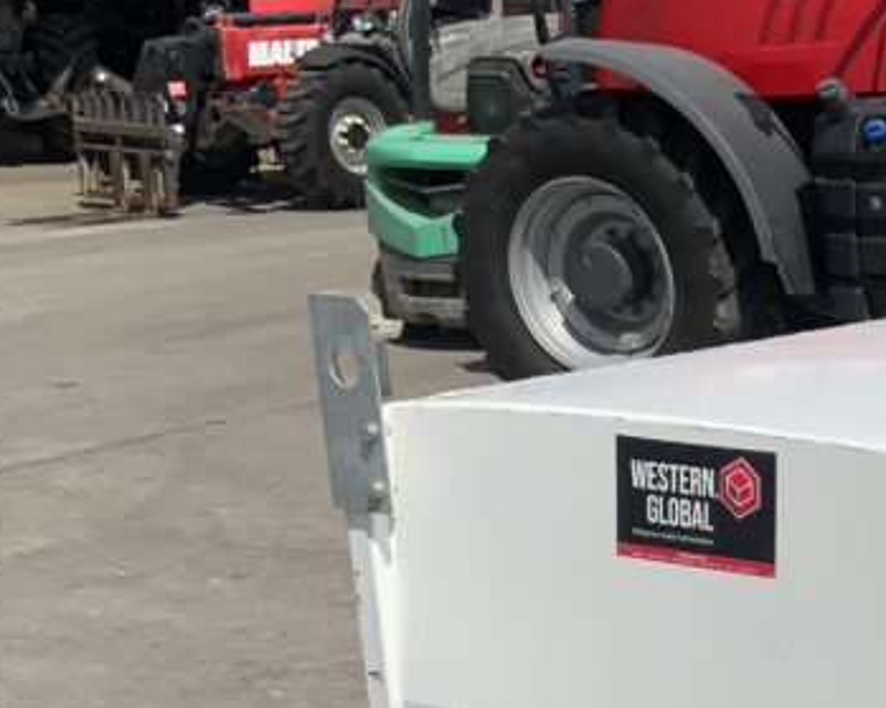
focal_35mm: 83
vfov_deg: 18.0
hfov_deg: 20.8
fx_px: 2176
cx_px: 1180
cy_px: 721
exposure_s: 1/4785
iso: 20
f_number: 1.8
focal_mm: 3
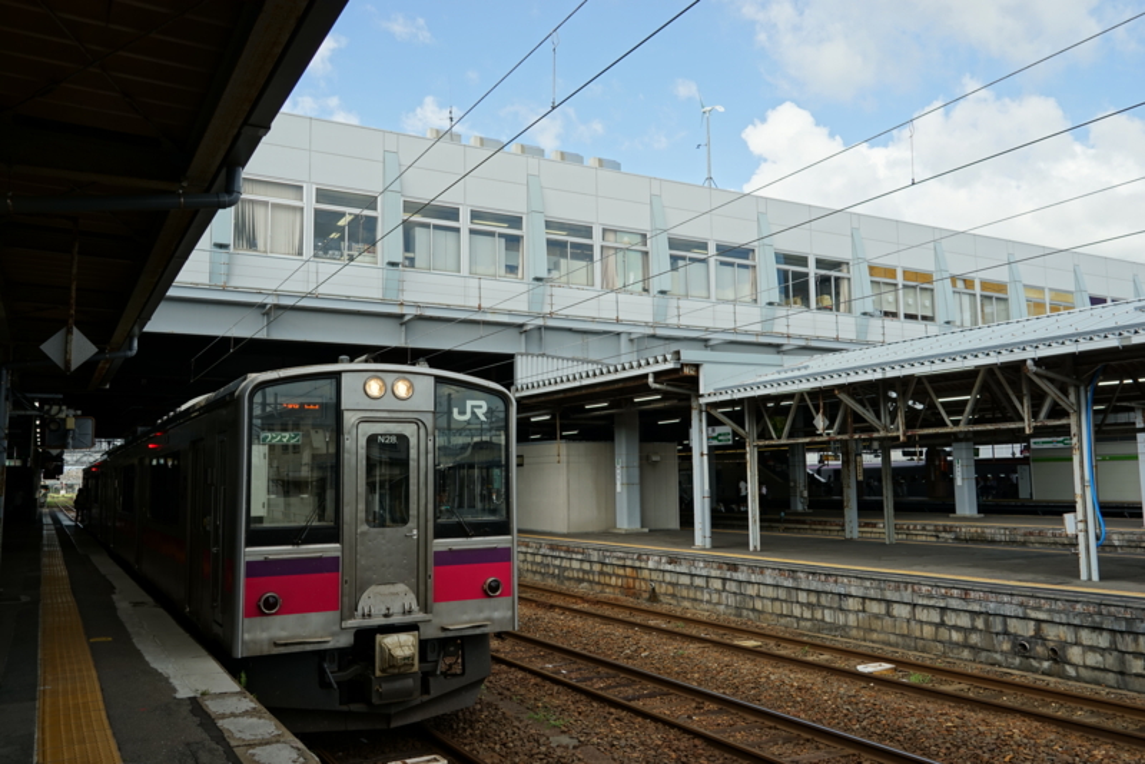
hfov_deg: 63.6
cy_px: 382
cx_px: 572
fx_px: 923
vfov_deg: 45.0
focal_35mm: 29
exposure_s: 1/90
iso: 100
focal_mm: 29
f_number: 8
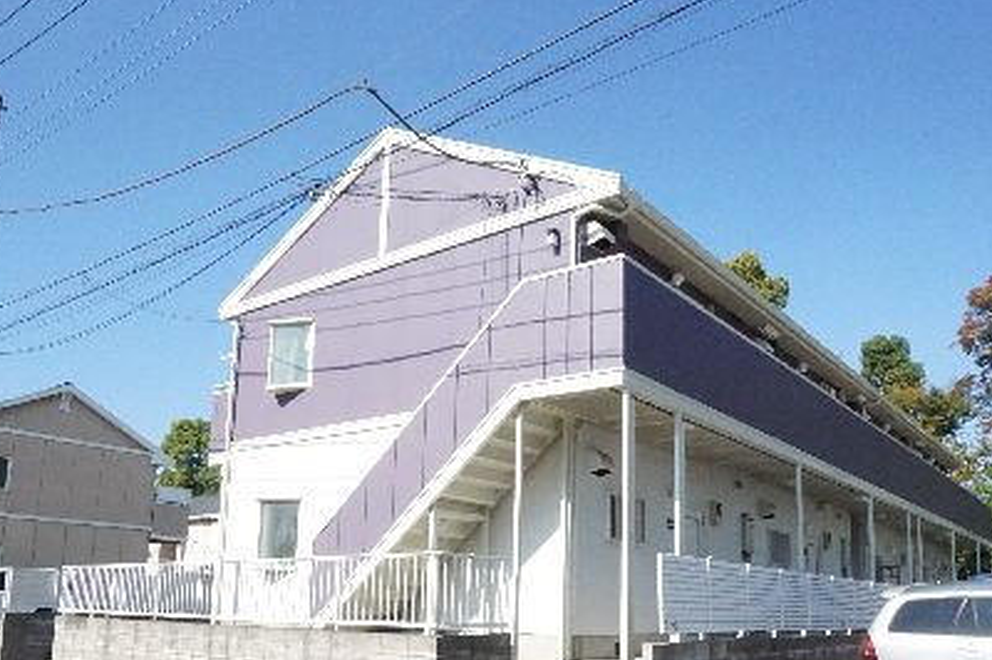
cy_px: 489
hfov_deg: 63.7
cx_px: 551
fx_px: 795
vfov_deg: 43.7
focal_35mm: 29
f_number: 13
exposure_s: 1/2500
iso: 5000
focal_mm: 11
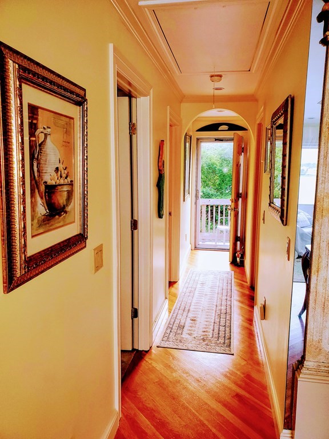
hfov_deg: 53.1
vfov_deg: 67.3
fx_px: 329
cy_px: 220
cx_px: 164
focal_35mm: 26
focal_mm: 4.3
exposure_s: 1/60
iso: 80
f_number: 2.4
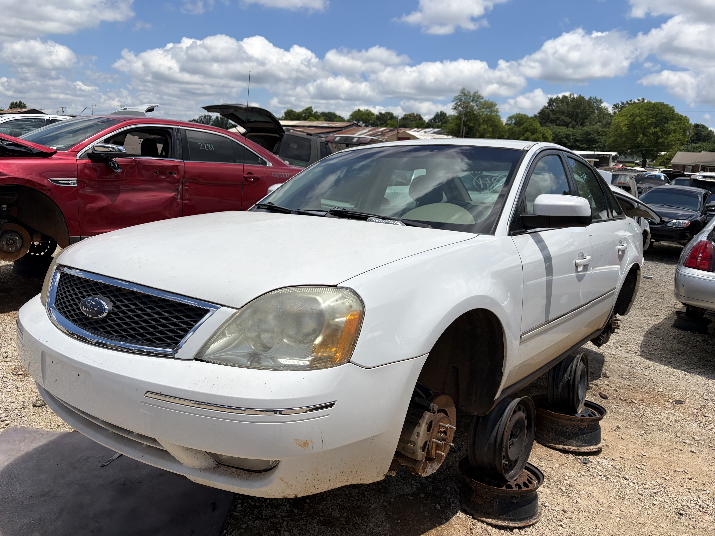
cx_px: 358
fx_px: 537
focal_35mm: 26
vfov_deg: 53.1
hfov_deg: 67.3
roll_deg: -3.4
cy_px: 268
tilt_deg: -11.8
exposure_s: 1/8850
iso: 64
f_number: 1.6
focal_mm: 5.96
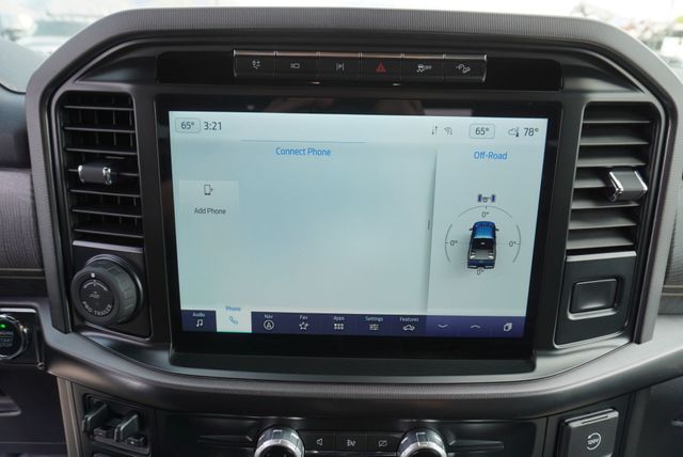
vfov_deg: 53.2
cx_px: 342
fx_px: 456
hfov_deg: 73.7
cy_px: 228
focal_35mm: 24
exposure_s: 1/100
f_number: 5
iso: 100
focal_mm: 16
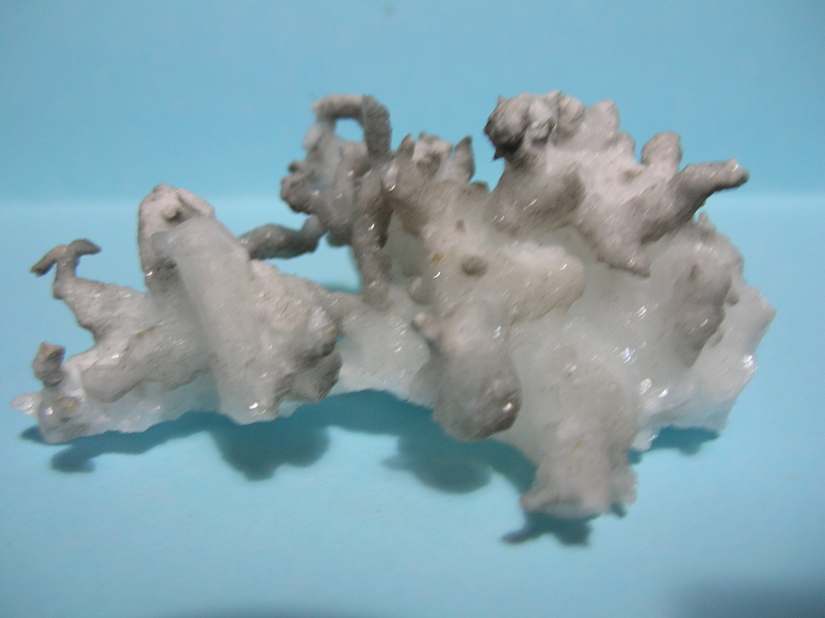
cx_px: 412
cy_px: 309
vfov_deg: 39.6
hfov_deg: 51.4
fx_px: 857
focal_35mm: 36
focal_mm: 6
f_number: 2.7
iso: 67
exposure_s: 1/3.8
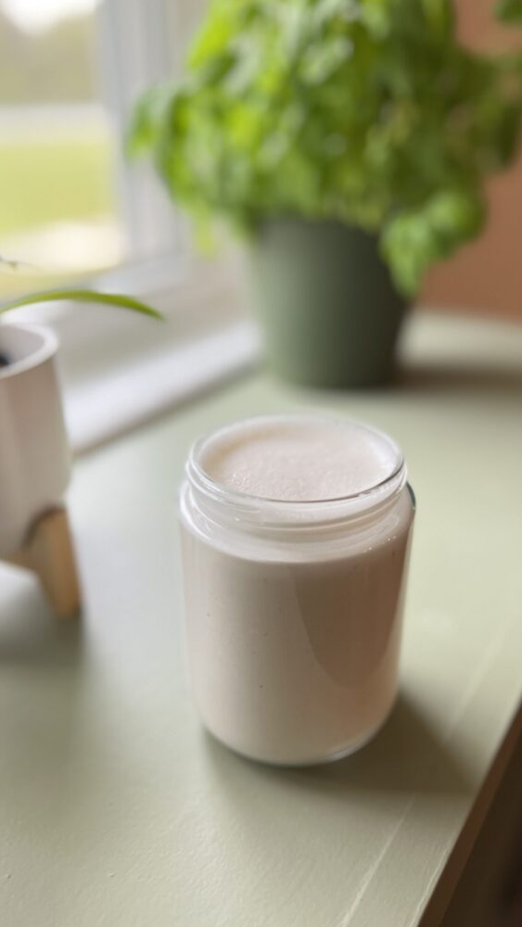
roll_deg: -0.3
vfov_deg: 66.1
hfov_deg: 40.1
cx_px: 296
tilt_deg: -26.5
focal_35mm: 29
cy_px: 462
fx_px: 713
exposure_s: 1/60
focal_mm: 5.7
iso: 80
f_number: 1.5
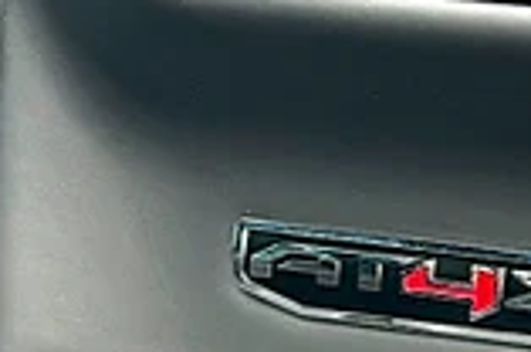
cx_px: 818
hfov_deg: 9.0
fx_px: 3283
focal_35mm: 223
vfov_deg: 6.1
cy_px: 448
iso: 40
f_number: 1.78
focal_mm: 6.86
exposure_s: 1/121
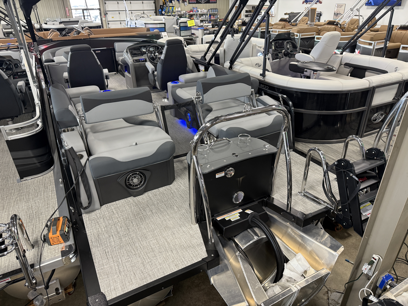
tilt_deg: -27.5
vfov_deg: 56.8
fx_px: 283
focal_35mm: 24
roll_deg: +1.3
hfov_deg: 71.6
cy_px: 153
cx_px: 204
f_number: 1.78
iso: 250
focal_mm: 6.76
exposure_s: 1/60
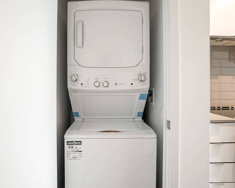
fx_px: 139
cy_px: 87
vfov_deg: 67.9
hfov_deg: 80.3
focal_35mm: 20
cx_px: 108
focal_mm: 10
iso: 250
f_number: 7.1
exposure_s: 1/15
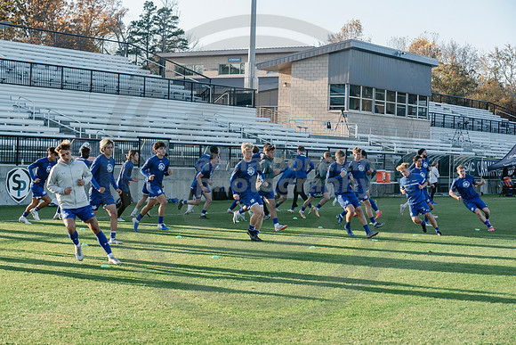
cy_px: 172
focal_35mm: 70
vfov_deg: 19.5
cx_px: 258
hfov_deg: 28.8
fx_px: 1004
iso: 1250
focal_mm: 70
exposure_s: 1/1000
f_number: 6.3
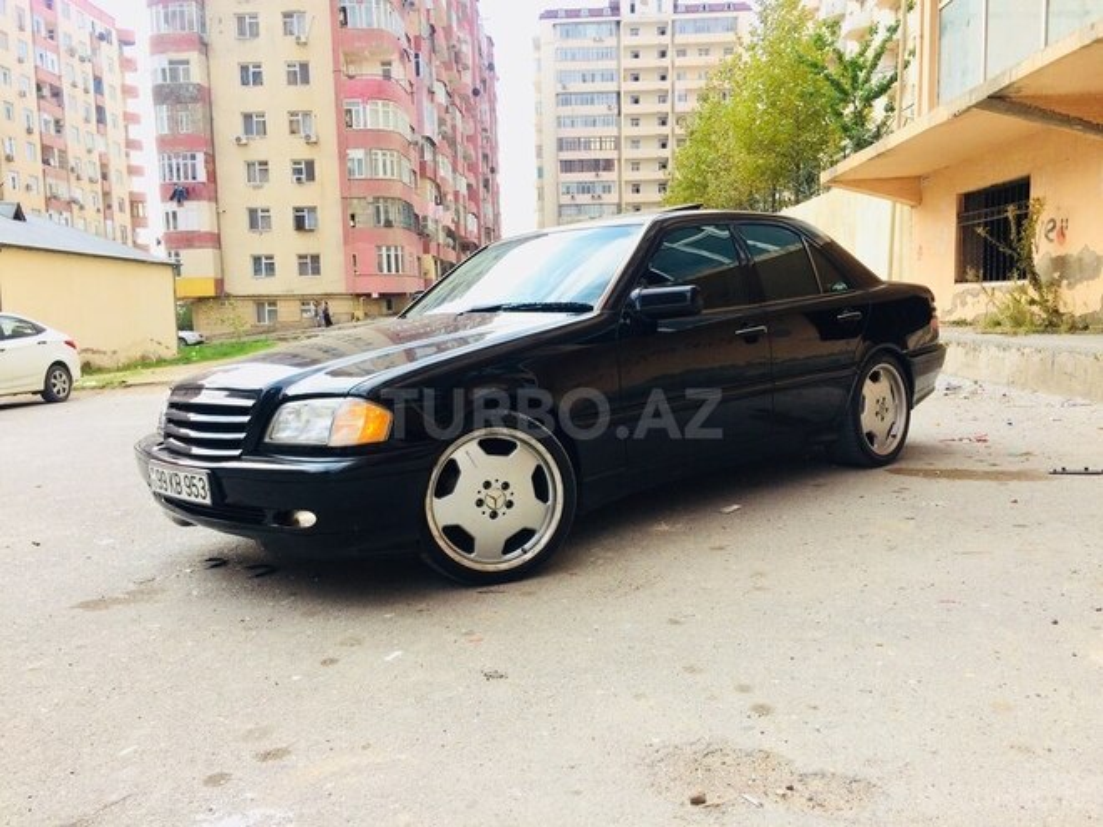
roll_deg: +1.1
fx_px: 924
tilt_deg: -7.0
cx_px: 552
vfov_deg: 48.2
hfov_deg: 61.7
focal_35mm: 29
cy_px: 414
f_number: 2.2
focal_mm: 4.15
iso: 32
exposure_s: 1/586
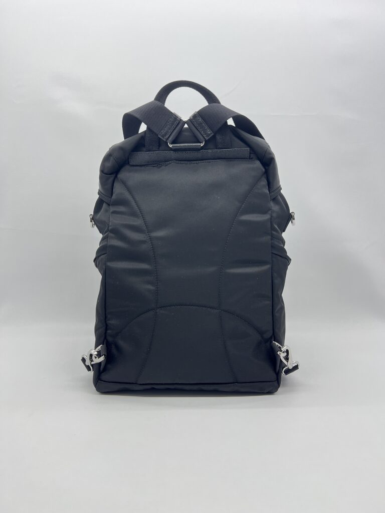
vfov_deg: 67.3
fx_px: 386
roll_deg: -0.6
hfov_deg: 53.1
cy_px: 256
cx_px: 192
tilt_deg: -4.4
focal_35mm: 26
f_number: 1.5
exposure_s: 1/100
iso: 40
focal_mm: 5.7
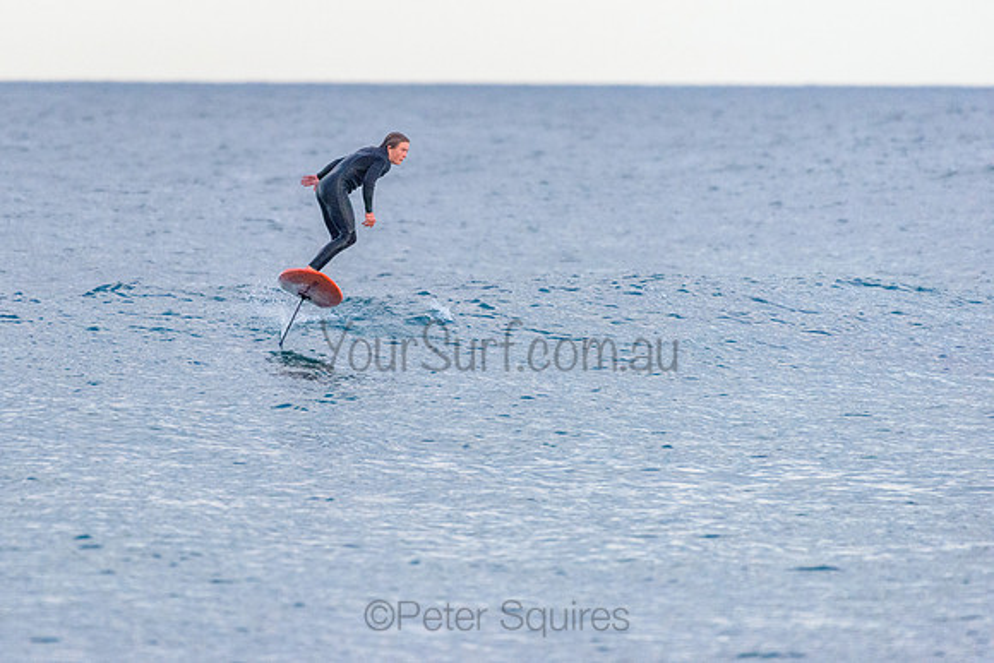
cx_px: 385
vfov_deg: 2.2
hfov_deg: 3.4
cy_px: 259
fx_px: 16921
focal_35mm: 613
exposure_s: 1/2000
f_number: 5.6
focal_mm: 500
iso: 2800
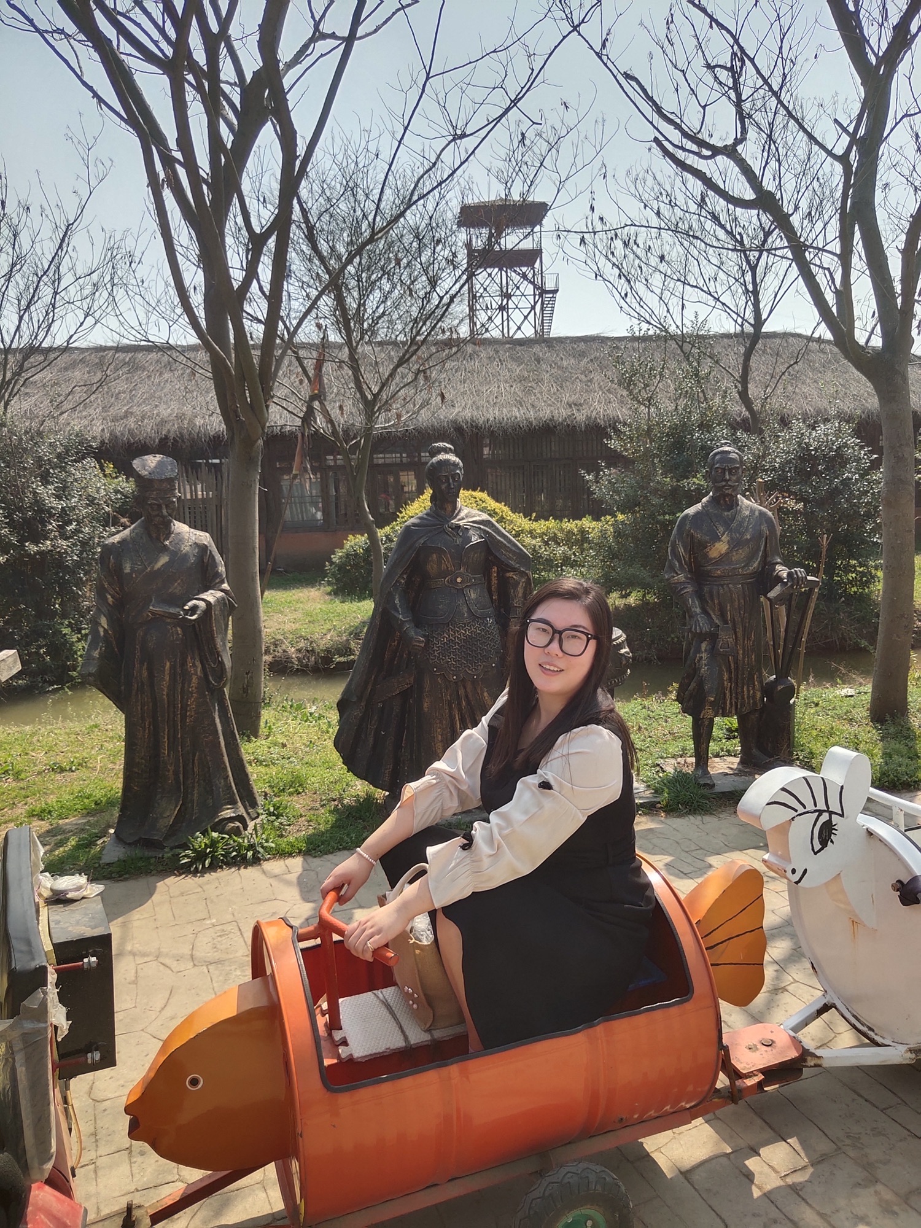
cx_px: 460
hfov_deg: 48.2
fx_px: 1029
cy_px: 614
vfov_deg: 61.7
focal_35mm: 29
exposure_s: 1/911
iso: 50
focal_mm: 4.27
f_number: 1.8
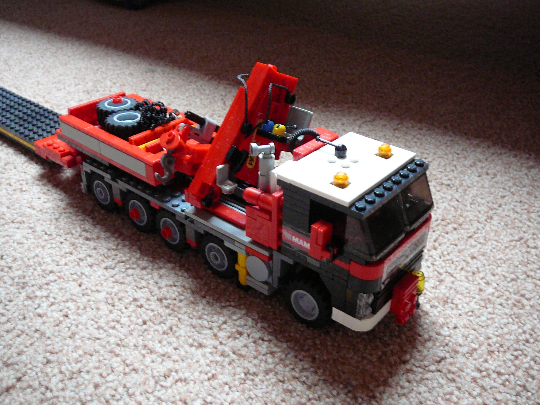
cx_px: 270
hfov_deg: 52.6
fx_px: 546
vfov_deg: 40.7
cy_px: 202
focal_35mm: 35
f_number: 2.8
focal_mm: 5.2
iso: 200
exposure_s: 1/10
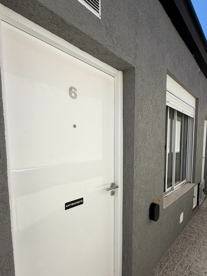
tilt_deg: -6.2
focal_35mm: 19
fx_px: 151
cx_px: 125
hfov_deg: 67.9
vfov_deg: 84.2
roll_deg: -1.1
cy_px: 157
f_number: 2.2
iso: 20
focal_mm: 2.22
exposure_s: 1/770
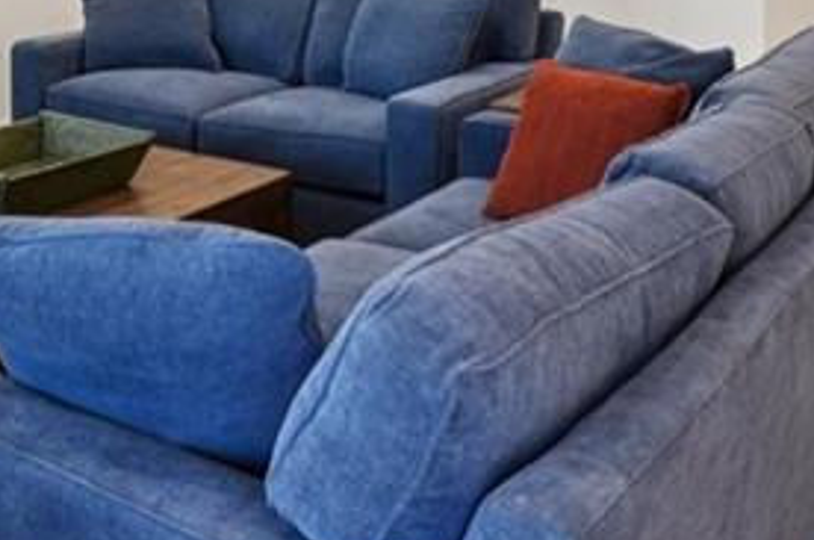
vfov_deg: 23.5
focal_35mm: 52
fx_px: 1174
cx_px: 38
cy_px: -117
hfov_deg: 35.3
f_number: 8
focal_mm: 14
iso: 400
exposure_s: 1/25
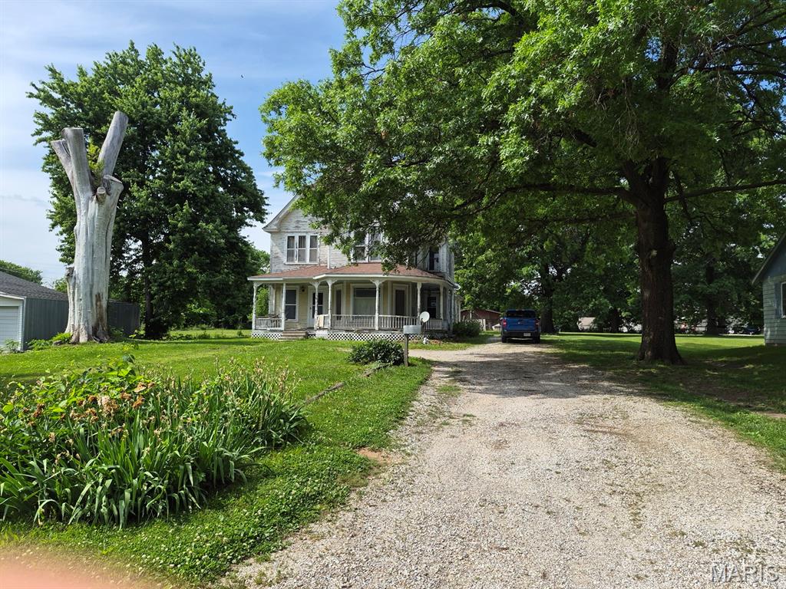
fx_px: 522
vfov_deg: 58.9
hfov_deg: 73.9
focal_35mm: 23
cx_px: 393
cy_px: 294
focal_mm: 5.4
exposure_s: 1/3648
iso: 80
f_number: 1.8
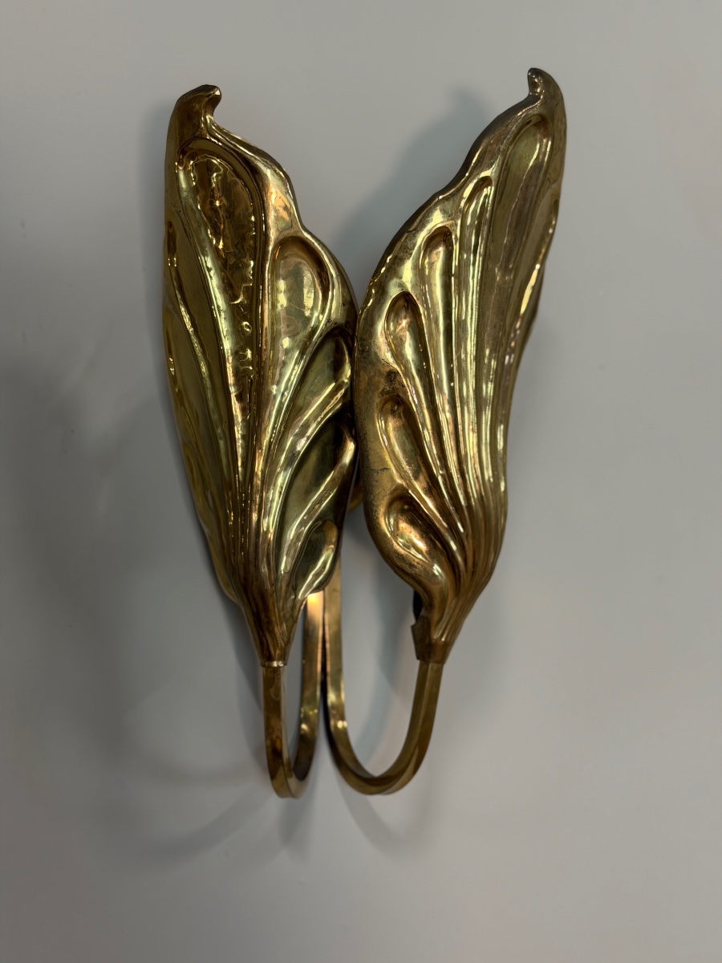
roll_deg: +0.1
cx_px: 361
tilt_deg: +4.9
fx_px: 1335
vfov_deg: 39.7
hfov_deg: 30.3
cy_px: 482
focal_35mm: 48
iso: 160
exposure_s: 1/50
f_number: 1.78
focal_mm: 6.76
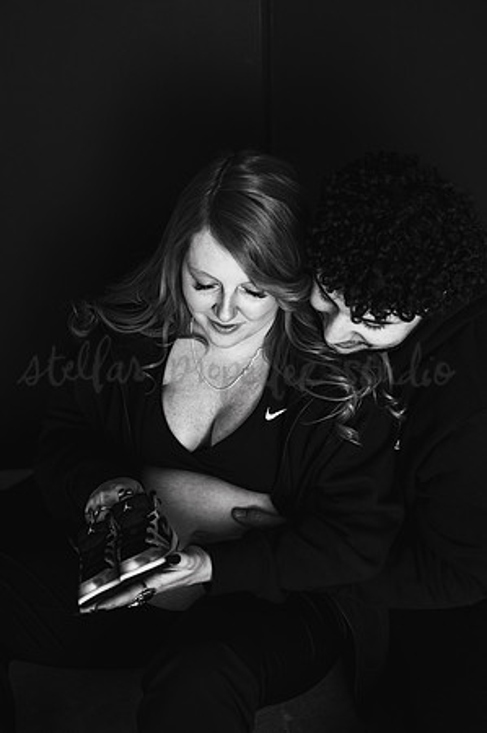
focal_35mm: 50
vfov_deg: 39.6
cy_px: 366
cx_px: 244
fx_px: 1017
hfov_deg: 26.9
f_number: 2.8
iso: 200
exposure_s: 1/160
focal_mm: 50
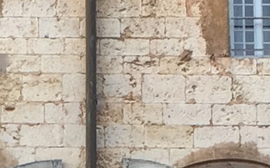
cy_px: 428
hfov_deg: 8.7
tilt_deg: +16.5
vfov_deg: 5.3
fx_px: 1766
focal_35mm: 240
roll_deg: -1.2
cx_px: 31
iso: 50
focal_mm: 4.15
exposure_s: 1/100
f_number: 2.2
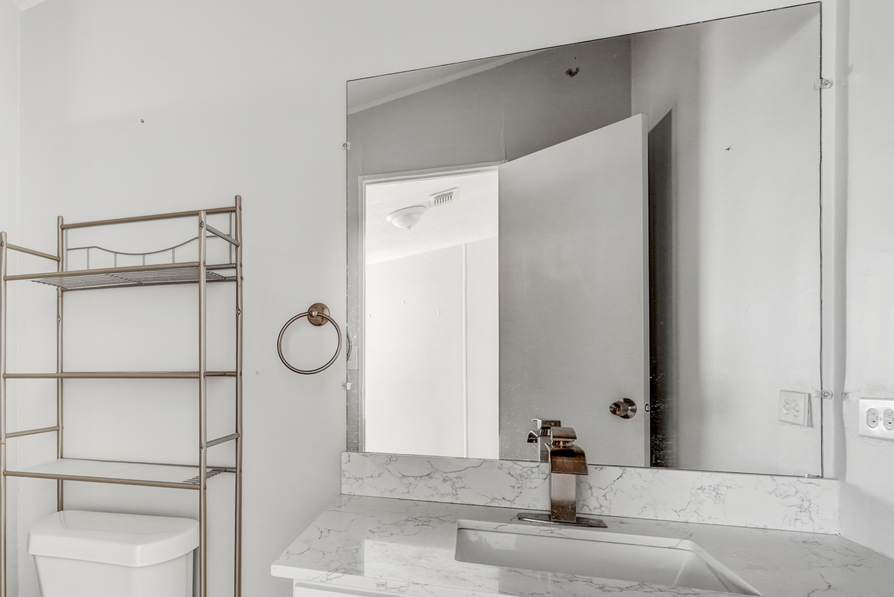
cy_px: 384
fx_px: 571
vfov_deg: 54.3
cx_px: 252
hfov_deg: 72.1
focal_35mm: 23
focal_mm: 16
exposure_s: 1/2.5
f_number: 8
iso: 400
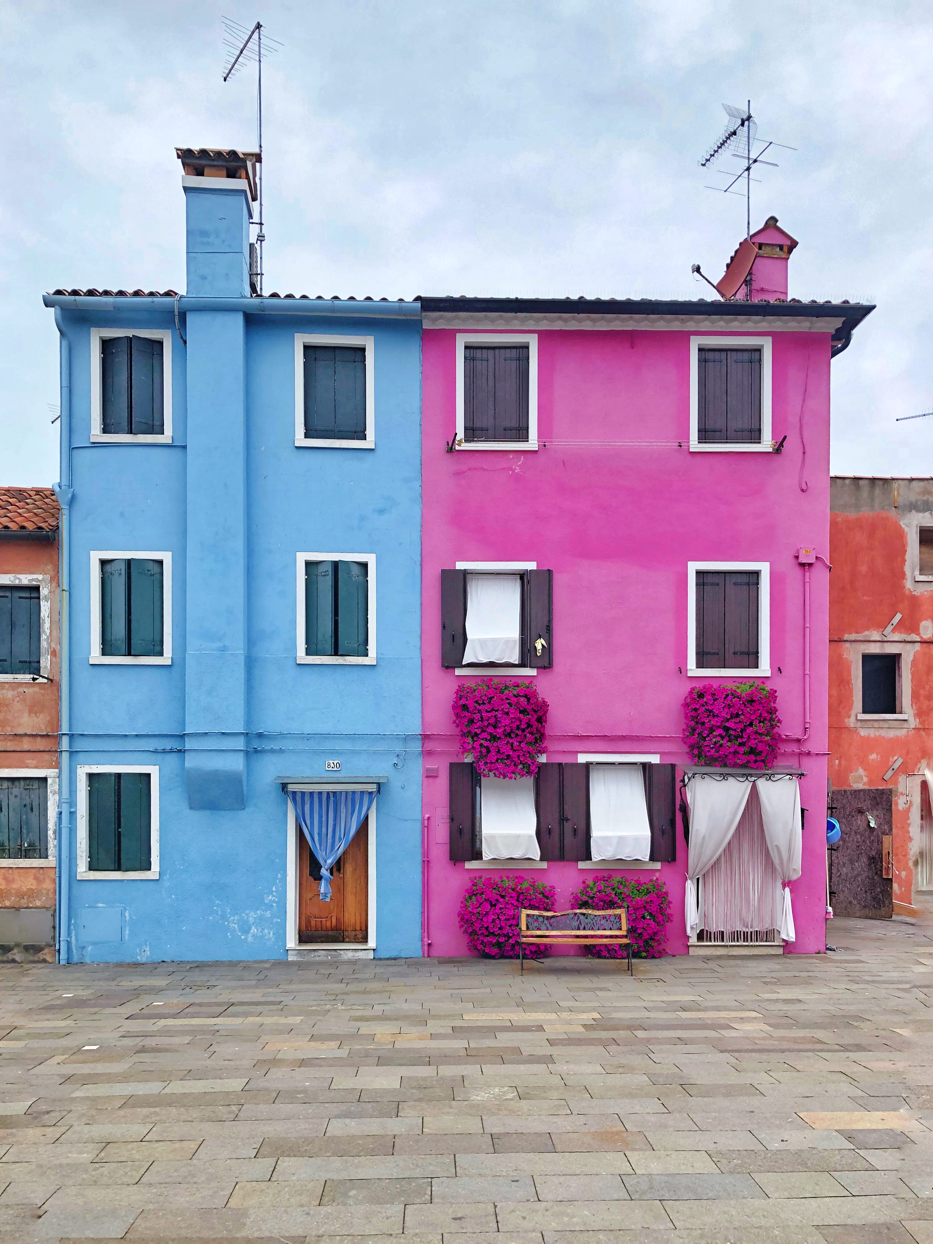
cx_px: 466
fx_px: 1006
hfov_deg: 49.7
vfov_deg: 63.4
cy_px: 622
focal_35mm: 28
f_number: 1.8
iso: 20
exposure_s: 1/489
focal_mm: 4
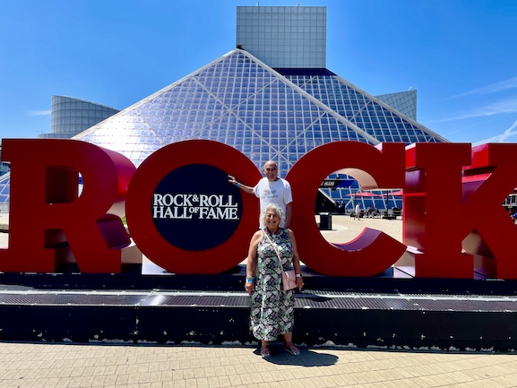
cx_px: 268
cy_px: 192
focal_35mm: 26
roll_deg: -0.7
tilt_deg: +1.1
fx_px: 388
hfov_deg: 67.3
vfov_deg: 53.1
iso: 32
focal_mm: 5.1
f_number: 1.6
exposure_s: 1/2597
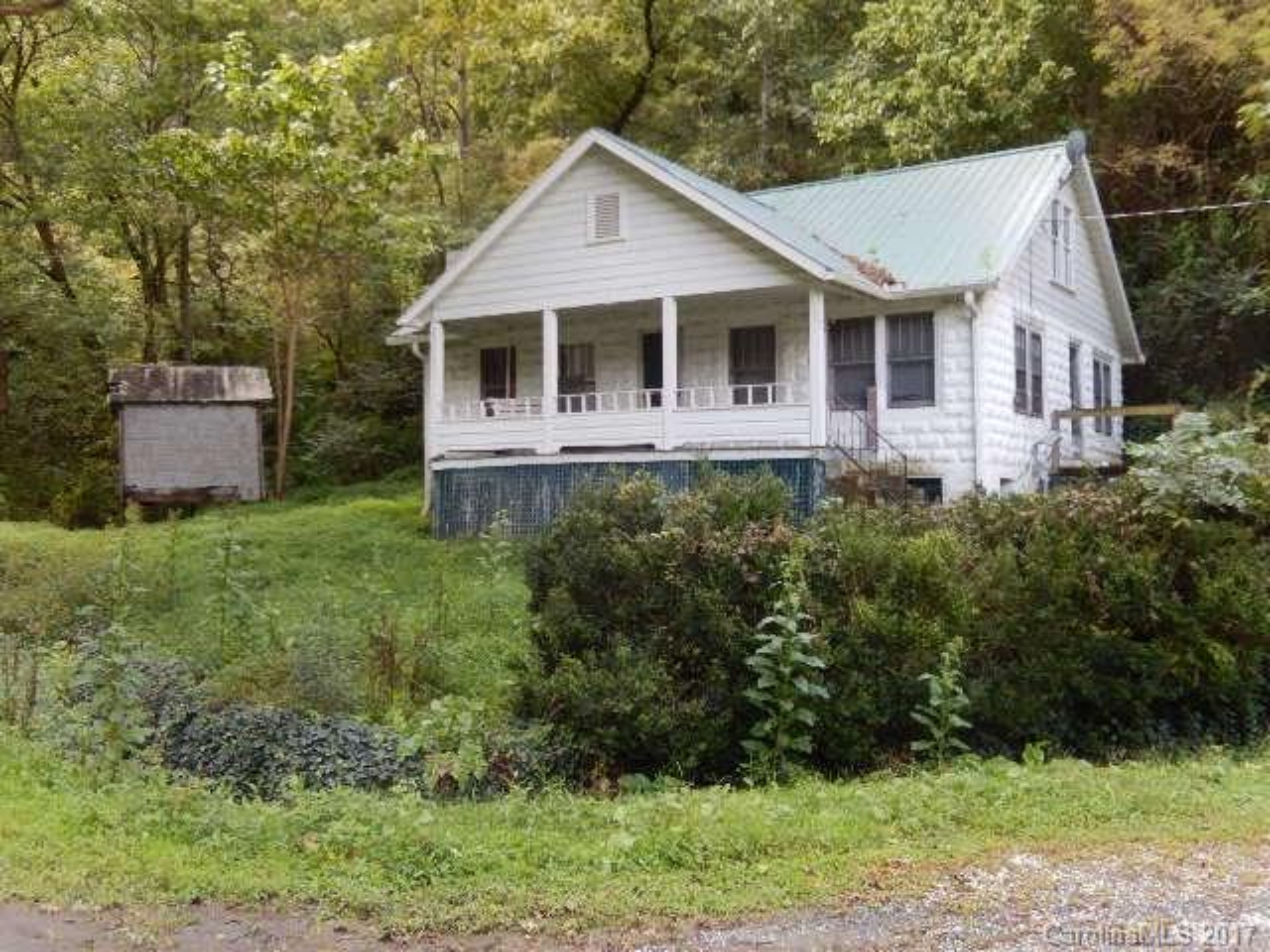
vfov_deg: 39.7
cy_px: 476
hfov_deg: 51.4
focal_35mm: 36
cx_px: 635
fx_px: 1321
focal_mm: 6.5
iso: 125
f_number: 4
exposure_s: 1/100
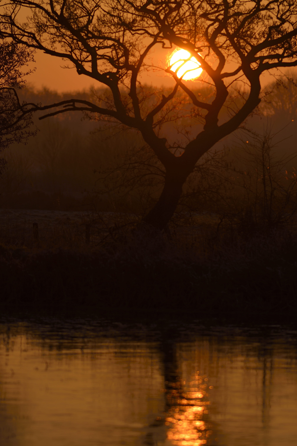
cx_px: 134
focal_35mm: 265
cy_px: 156
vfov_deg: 7.8
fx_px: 3276
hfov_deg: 5.2
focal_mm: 180
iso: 100
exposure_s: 1/4000
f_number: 4
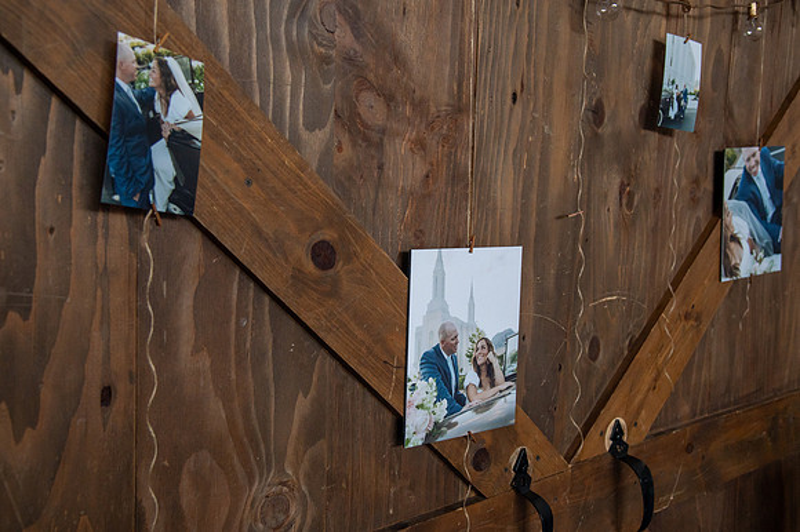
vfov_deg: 33.5
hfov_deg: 48.7
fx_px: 885
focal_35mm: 40
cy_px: 266
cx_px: 407
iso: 2500
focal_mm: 38
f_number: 5
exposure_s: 1/125
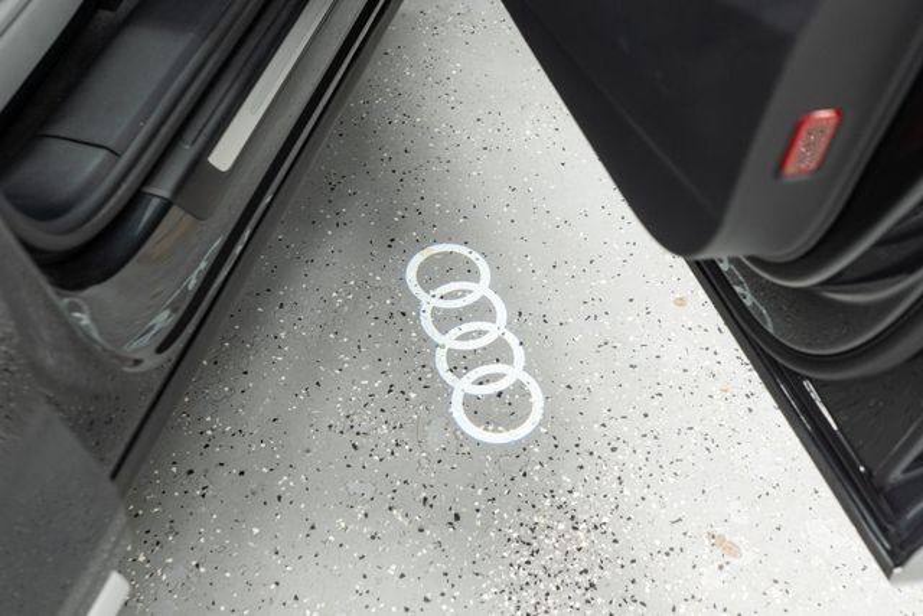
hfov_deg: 46.4
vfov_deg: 31.9
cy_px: 308
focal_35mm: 42
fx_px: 1077
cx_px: 462
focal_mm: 28
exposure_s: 1/40
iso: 640
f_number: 3.2
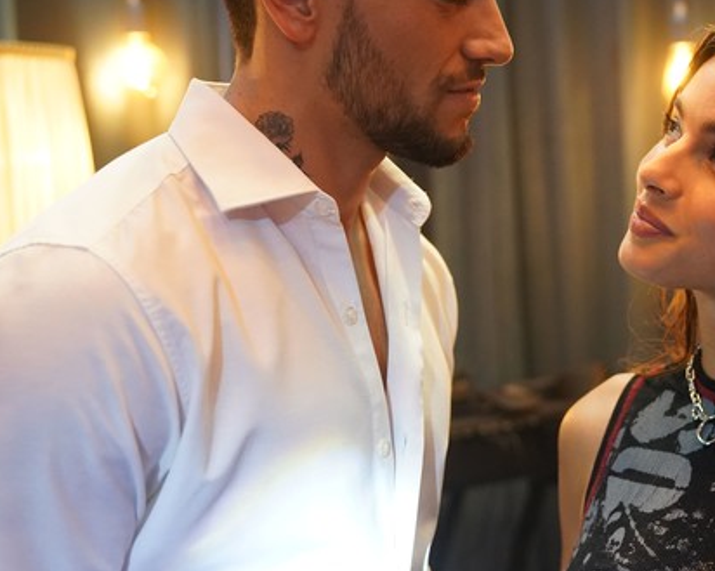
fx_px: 1353
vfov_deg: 23.6
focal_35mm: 64
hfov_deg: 29.1
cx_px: 536
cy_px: 160
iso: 5000
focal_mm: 39
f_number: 2.8
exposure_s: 1/125
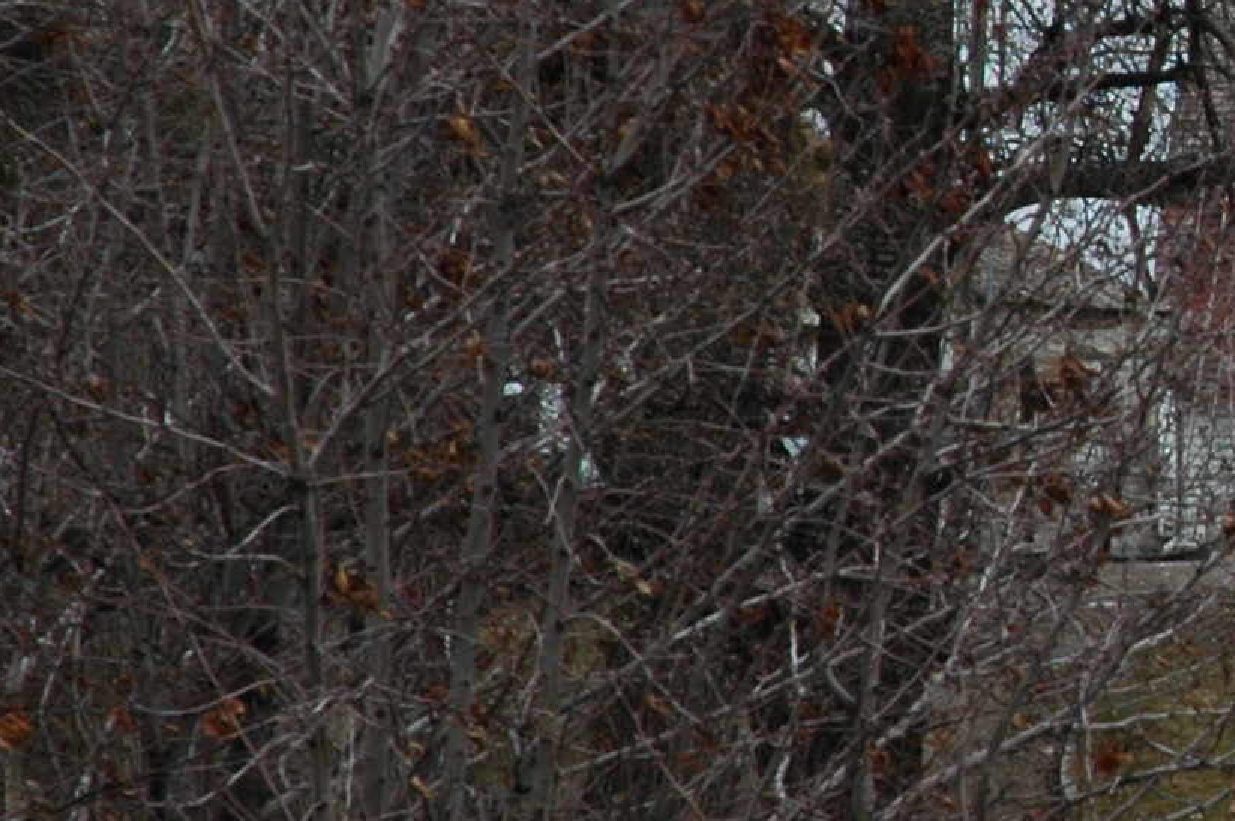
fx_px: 13160
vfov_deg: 3.6
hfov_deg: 5.3
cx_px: 2179
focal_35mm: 384
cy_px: 152
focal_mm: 70
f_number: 8
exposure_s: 1/125
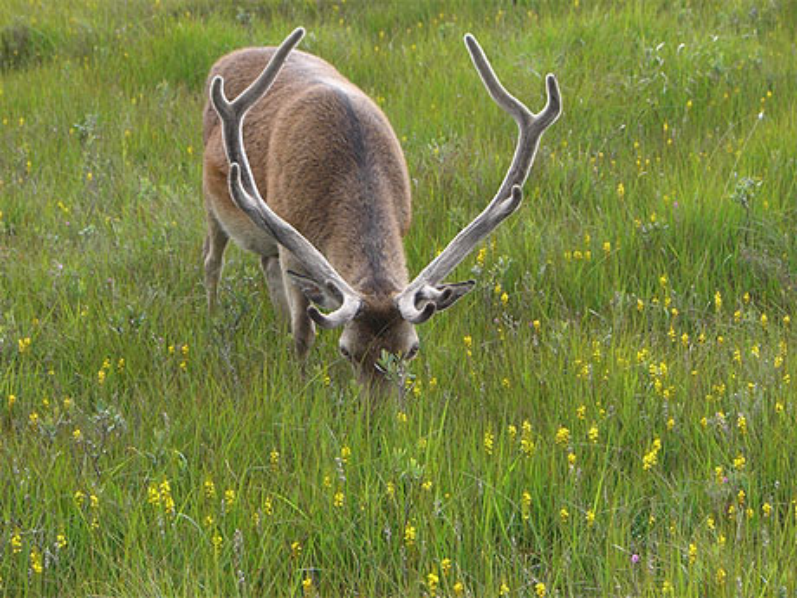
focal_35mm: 114
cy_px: 299
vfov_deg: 13.0
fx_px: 2625
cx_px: 398
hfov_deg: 17.3
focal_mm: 18.6
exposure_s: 1/160
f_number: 5.2
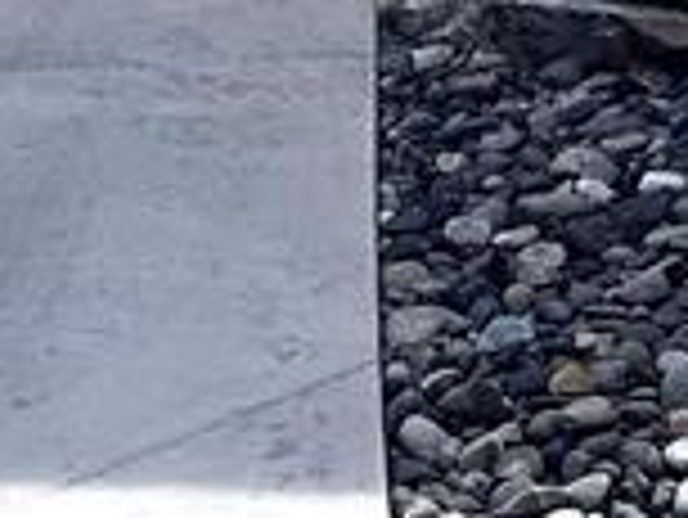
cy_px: -865
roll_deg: +0.8
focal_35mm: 174
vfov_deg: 7.7
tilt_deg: +5.3
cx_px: 787
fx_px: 3461
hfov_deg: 11.2
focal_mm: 5.1
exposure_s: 1/5556
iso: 50
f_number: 1.6
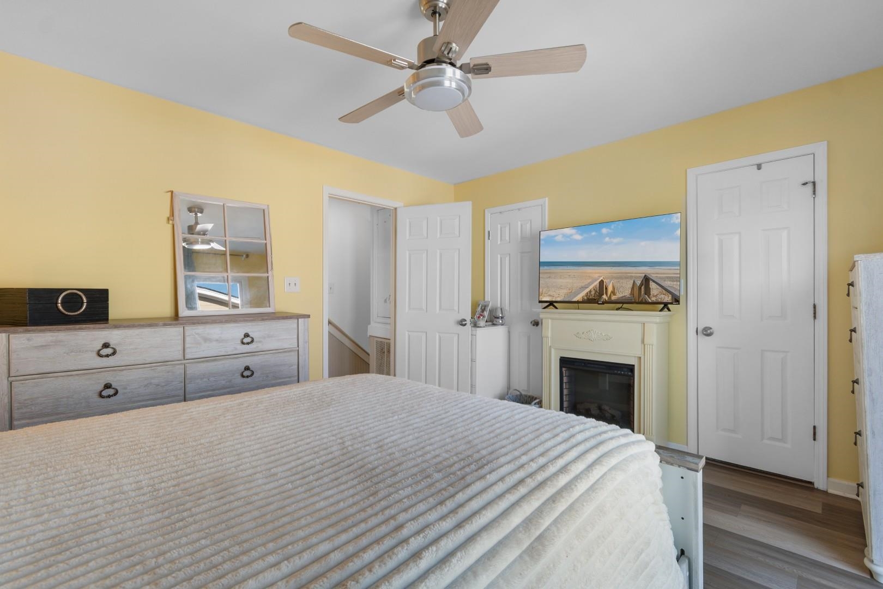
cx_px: 442
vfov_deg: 77.3
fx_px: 368
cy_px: 294
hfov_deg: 100.4
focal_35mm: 15
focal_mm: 10
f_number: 4.5
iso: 100
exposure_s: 1/50
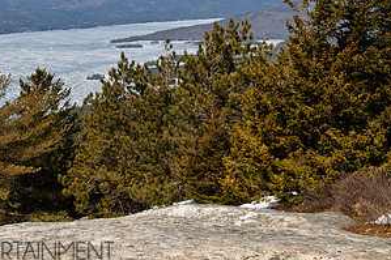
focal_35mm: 64
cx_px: 180
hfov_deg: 31.4
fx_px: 695
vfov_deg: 21.0
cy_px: 53
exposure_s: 1/250
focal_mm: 22
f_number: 11
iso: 100
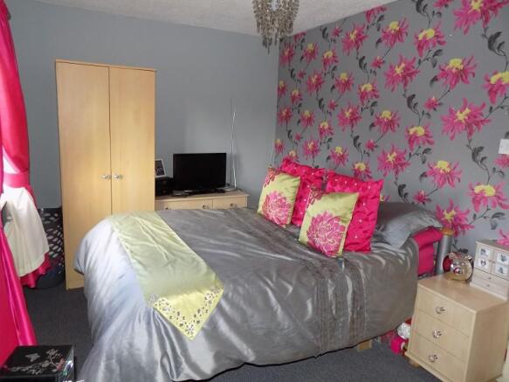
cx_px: 254
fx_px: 353
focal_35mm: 24
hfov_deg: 71.6
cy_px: 191
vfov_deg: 56.8
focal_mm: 4.3
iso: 200
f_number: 3.1
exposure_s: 1/30
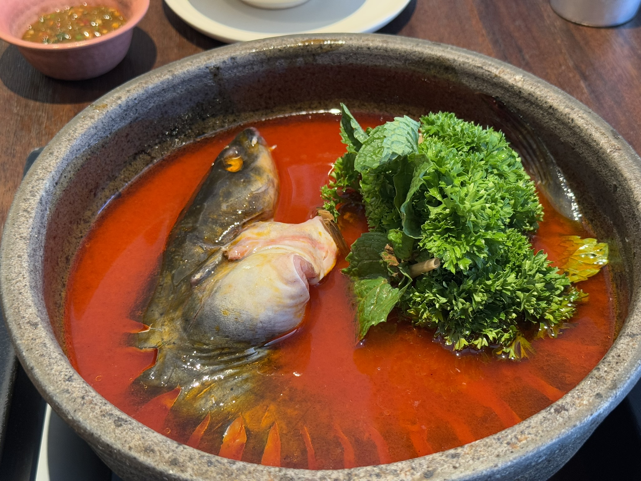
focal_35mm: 48
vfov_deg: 30.3
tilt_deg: -45.0
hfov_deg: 39.7
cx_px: 320
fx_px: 889
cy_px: 240
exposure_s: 1/38
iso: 250
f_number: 1.78
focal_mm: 6.76
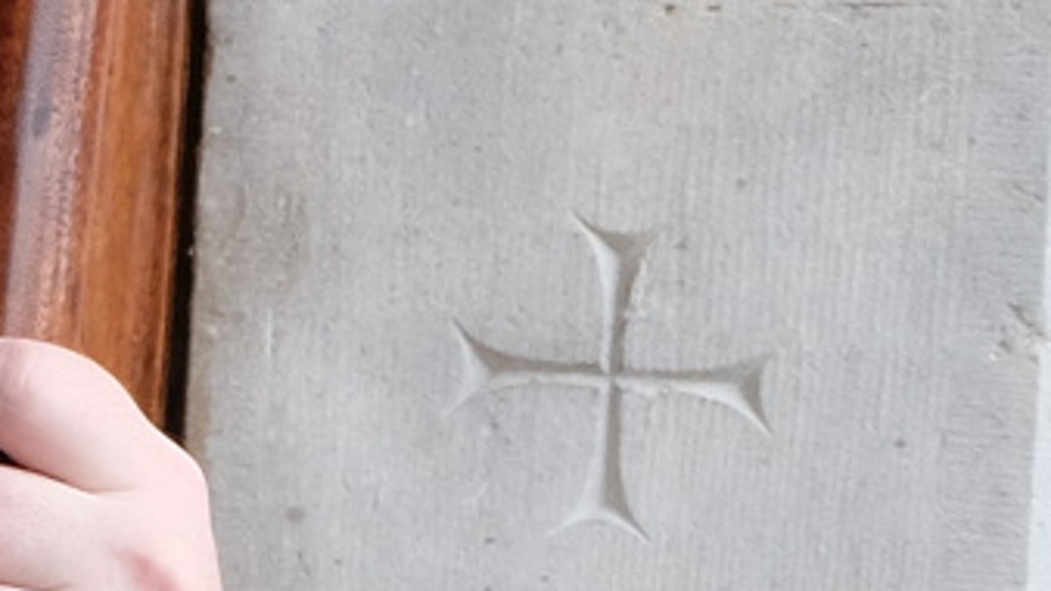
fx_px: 7245
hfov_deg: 7.8
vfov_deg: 4.7
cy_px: 398
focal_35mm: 260
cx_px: -1337
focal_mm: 23.2
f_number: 5
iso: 800
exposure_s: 1/100
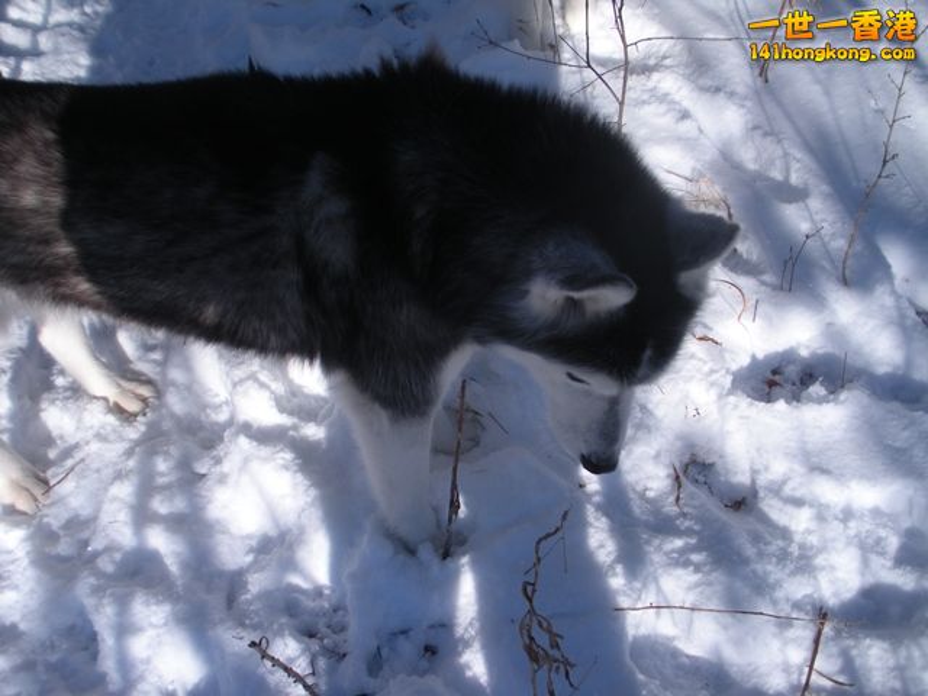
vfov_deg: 39.7
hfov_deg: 51.4
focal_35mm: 36
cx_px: 464
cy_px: 348
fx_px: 965
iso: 64
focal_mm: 6.3
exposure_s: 1/850
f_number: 3.5
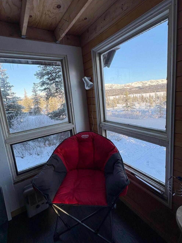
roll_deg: +5.1
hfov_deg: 74.6
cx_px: 84
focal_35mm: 17
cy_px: 116
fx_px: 119
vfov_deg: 91.0
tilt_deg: -9.0
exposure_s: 1/244
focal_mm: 2.22
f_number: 2.2
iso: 64
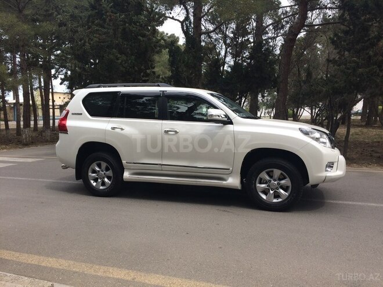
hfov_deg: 61.7
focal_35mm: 29
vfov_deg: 48.2
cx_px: 192
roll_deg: +0.6
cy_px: 144
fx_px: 321
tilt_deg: -5.4
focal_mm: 4.15
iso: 32
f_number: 2.2
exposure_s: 1/873
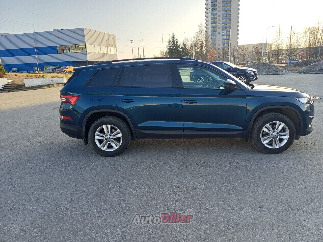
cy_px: 121
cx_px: 162
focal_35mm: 25
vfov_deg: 54.9
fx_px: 233
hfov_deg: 69.4
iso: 50
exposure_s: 1/281
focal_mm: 4.65
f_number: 1.8
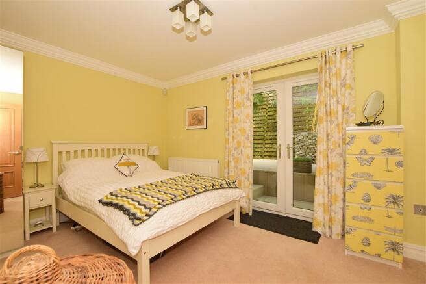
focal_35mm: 15
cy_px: 142
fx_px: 177
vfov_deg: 77.3
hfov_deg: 100.4
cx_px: 213
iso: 400
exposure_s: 1/60
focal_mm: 10
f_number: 7.1
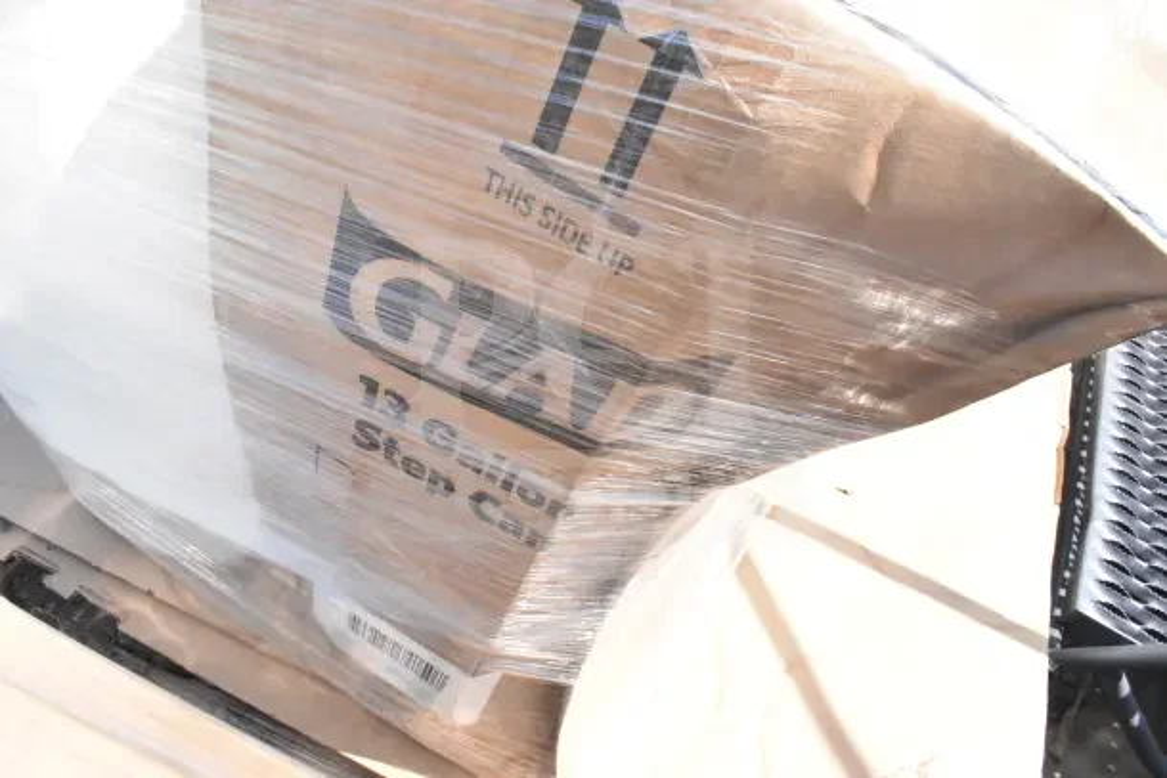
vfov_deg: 48.0
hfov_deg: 67.4
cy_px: 389
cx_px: 584
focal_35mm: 27
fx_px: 875
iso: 6400
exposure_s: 1/1250
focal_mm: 18
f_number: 18
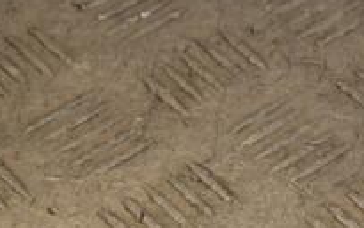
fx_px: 2569
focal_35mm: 259
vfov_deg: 5.1
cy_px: 137
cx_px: 492
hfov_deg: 8.0
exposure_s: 1/200
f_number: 7.1
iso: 800
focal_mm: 58
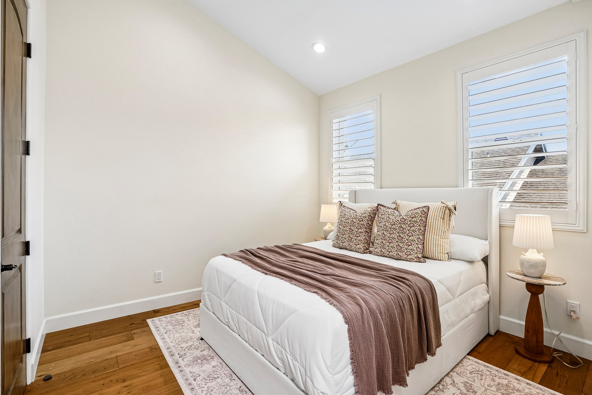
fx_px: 263
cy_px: 198
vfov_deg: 73.7
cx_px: 296
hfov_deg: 96.7
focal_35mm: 16
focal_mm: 16
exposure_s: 1/40
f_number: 8
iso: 400
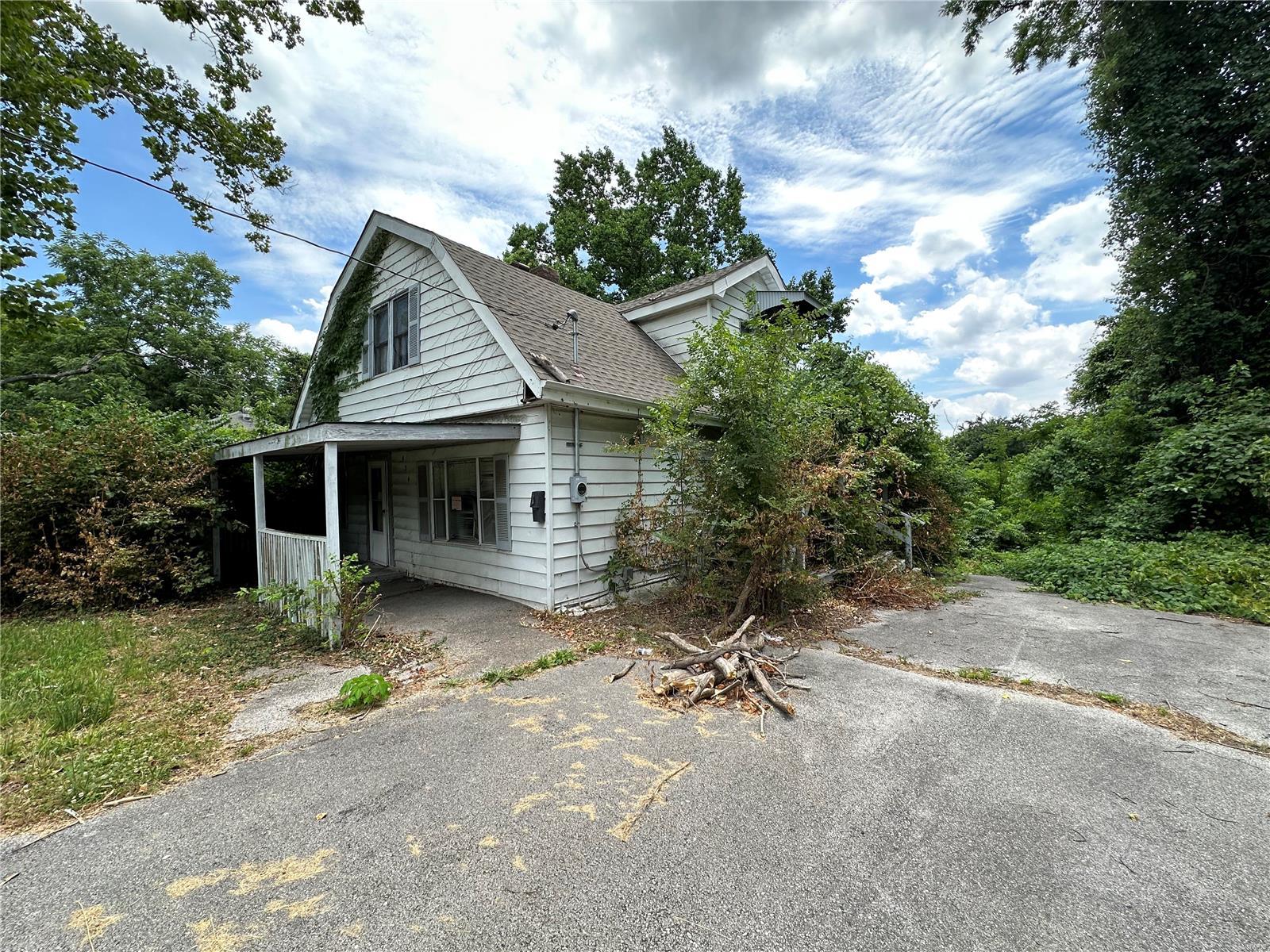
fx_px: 514
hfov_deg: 102.1
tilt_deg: +1.0
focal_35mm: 14
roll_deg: +0.7
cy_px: 476
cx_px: 635
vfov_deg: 85.7
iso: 40
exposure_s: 1/532
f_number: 2.2
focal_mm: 2.22
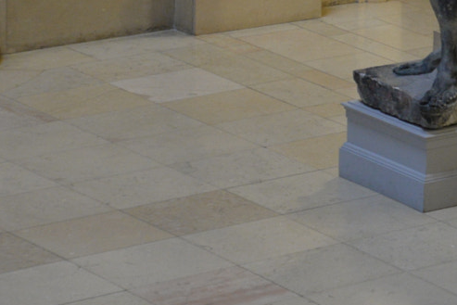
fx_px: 3060
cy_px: -152
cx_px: 933
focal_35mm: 241
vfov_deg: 5.6
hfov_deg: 8.1
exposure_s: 1/30
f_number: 4.5
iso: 1100
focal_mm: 58
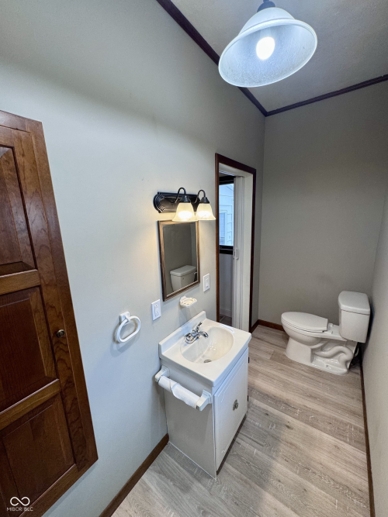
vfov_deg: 102.1
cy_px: 258
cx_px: 194
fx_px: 209
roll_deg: +2.8
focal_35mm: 14
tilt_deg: -12.4
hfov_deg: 85.7
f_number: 2.2
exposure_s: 1/120
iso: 125
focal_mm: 2.22
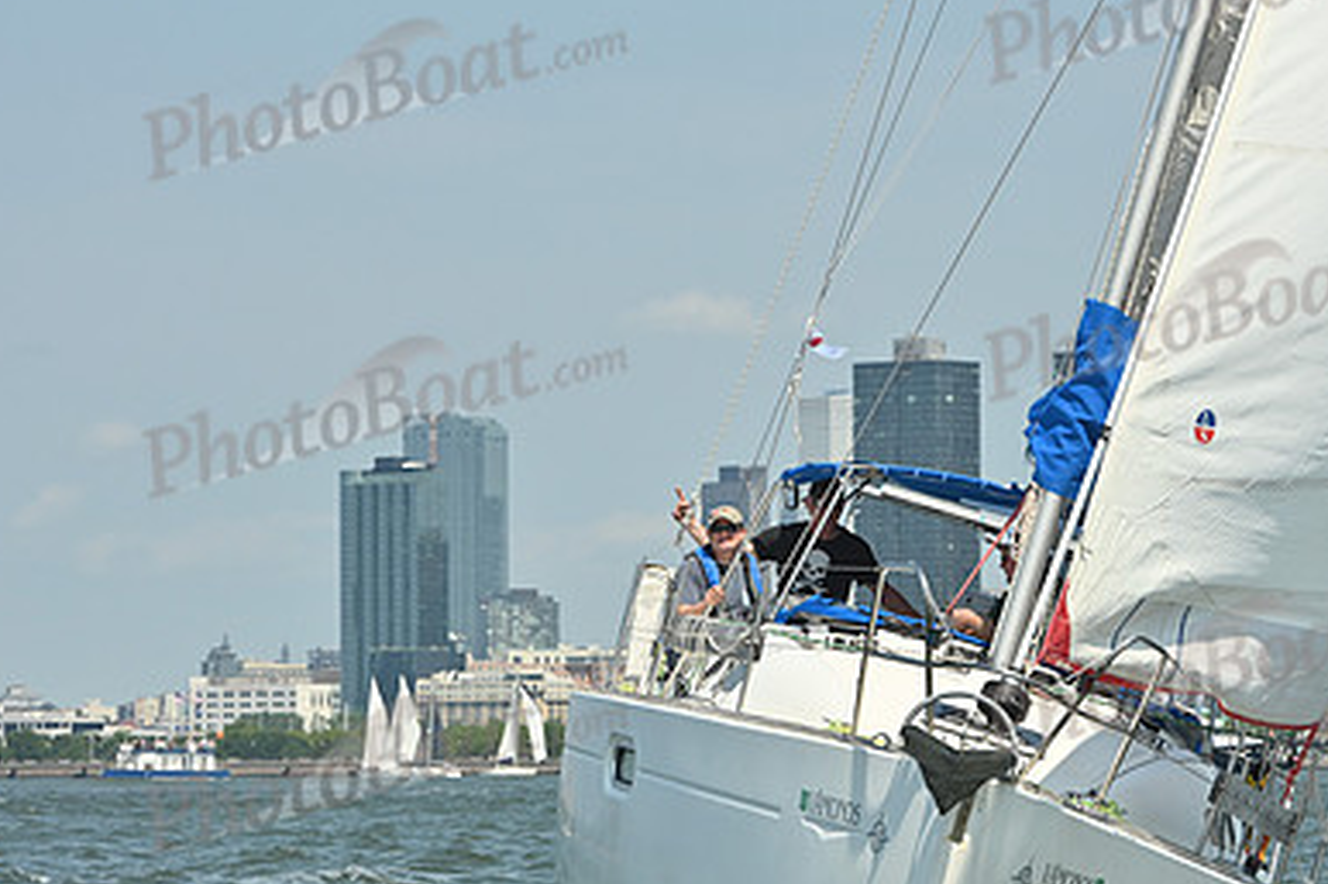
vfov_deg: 6.8
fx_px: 7485
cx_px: 808
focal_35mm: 203
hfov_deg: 10.1
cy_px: 538
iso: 320
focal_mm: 135
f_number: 10
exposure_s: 1/1250
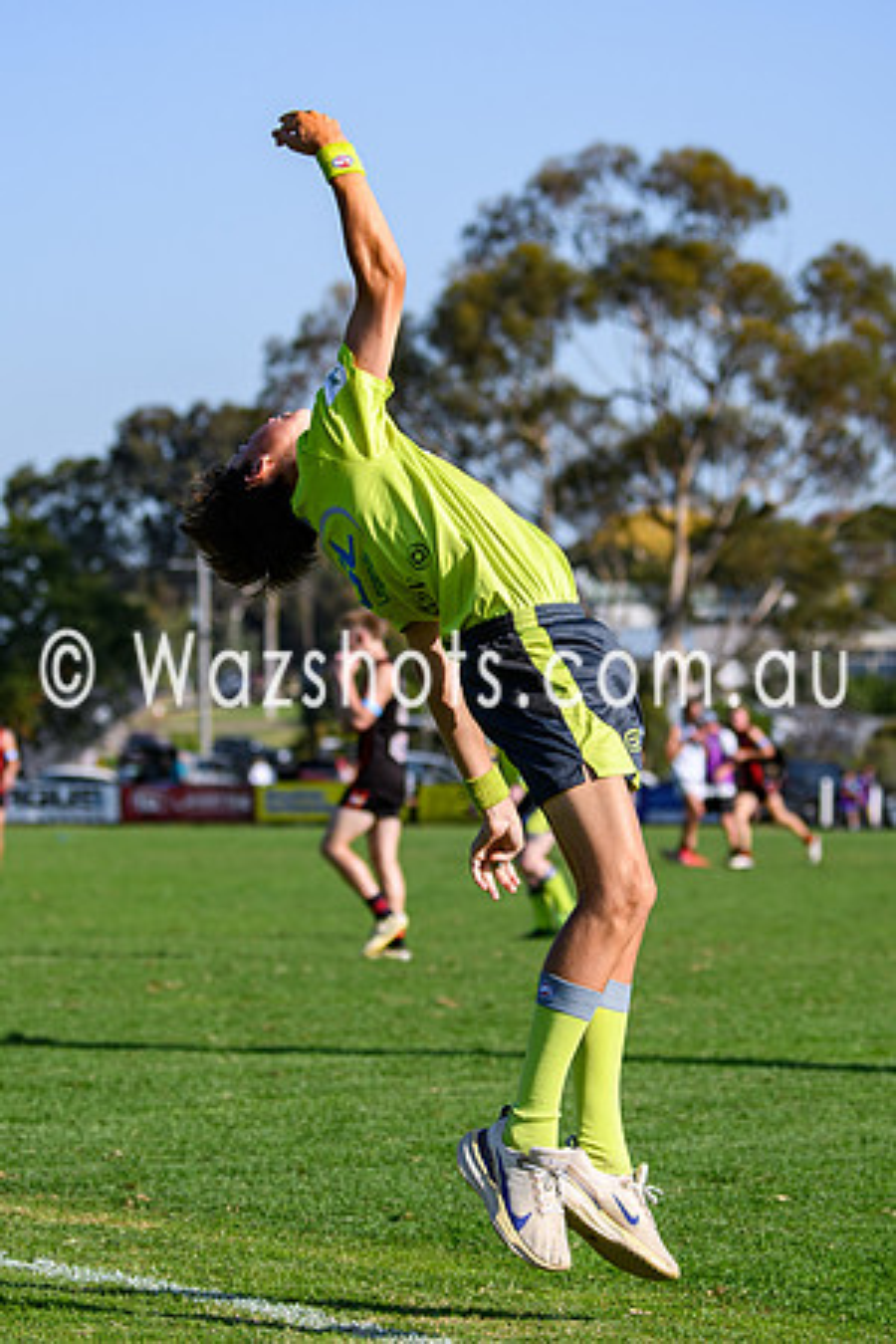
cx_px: 461
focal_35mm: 166
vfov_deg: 12.4
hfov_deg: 8.3
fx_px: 6192
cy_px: 708
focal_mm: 70
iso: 100
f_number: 3.2
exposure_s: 1/2000
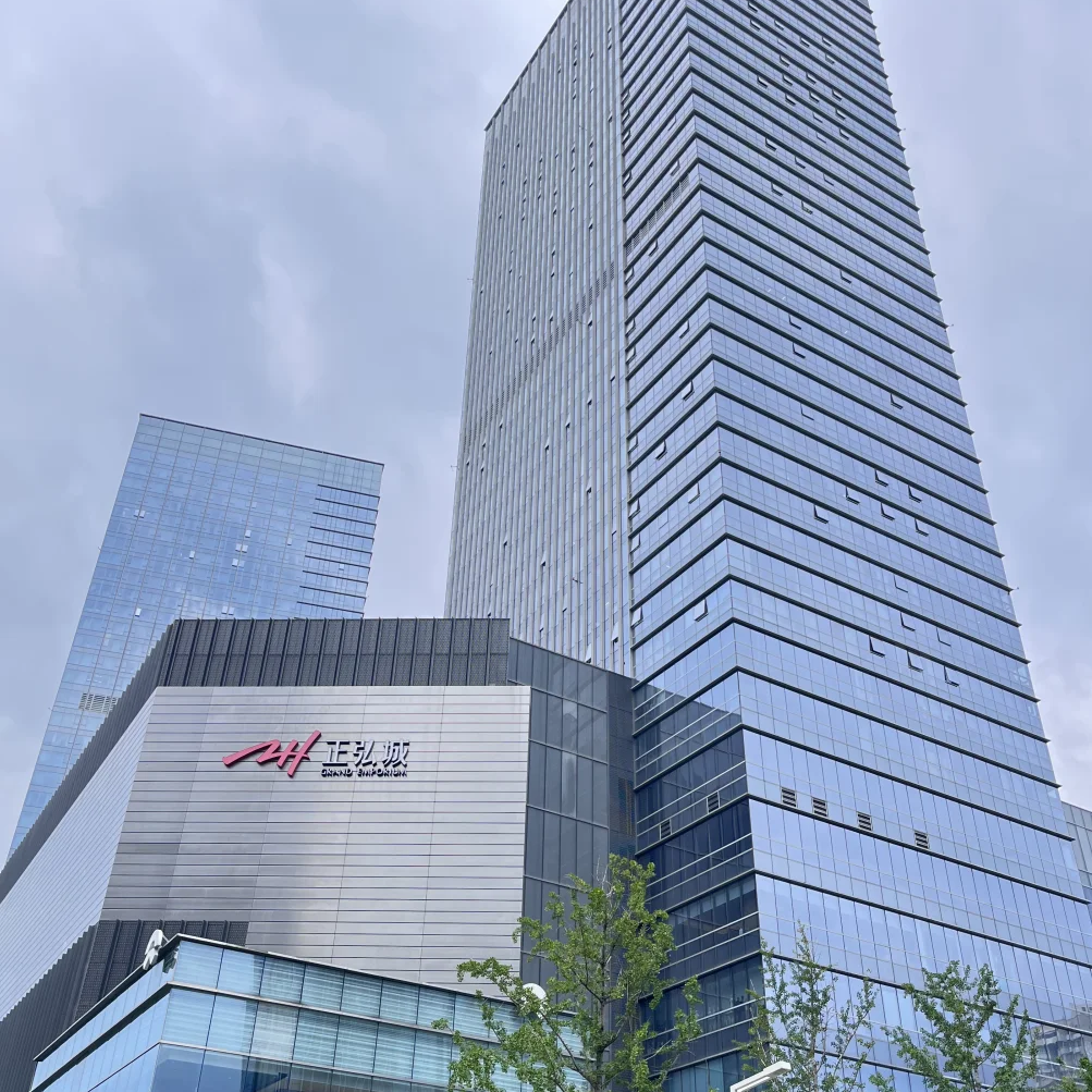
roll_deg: +0.5
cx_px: 553
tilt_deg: +34.0
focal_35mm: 33
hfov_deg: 49.7
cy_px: 572
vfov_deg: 49.7
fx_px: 1178
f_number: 1.6
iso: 50
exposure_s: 1/864
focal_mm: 5.1
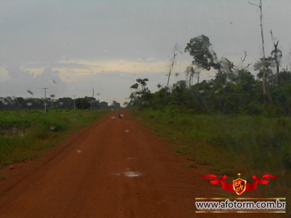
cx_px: 146
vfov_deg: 23.3
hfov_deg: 30.7
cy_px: 109
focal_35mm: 63
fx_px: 530
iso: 160
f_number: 5.6
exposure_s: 1/250
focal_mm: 11.3
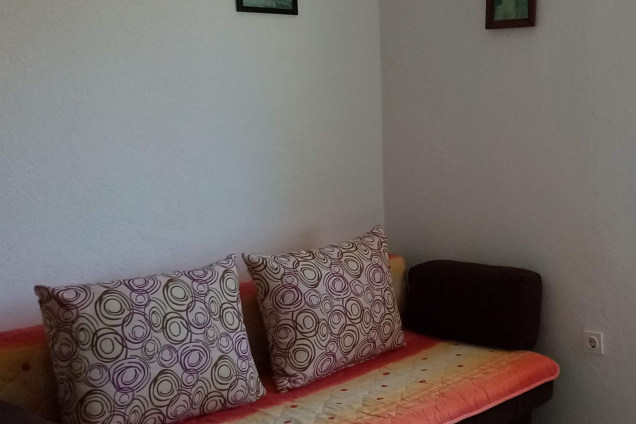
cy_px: 183
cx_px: 488
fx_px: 813
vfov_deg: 29.2
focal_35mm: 46
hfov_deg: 41.3
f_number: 1.8
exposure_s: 1/100
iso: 178
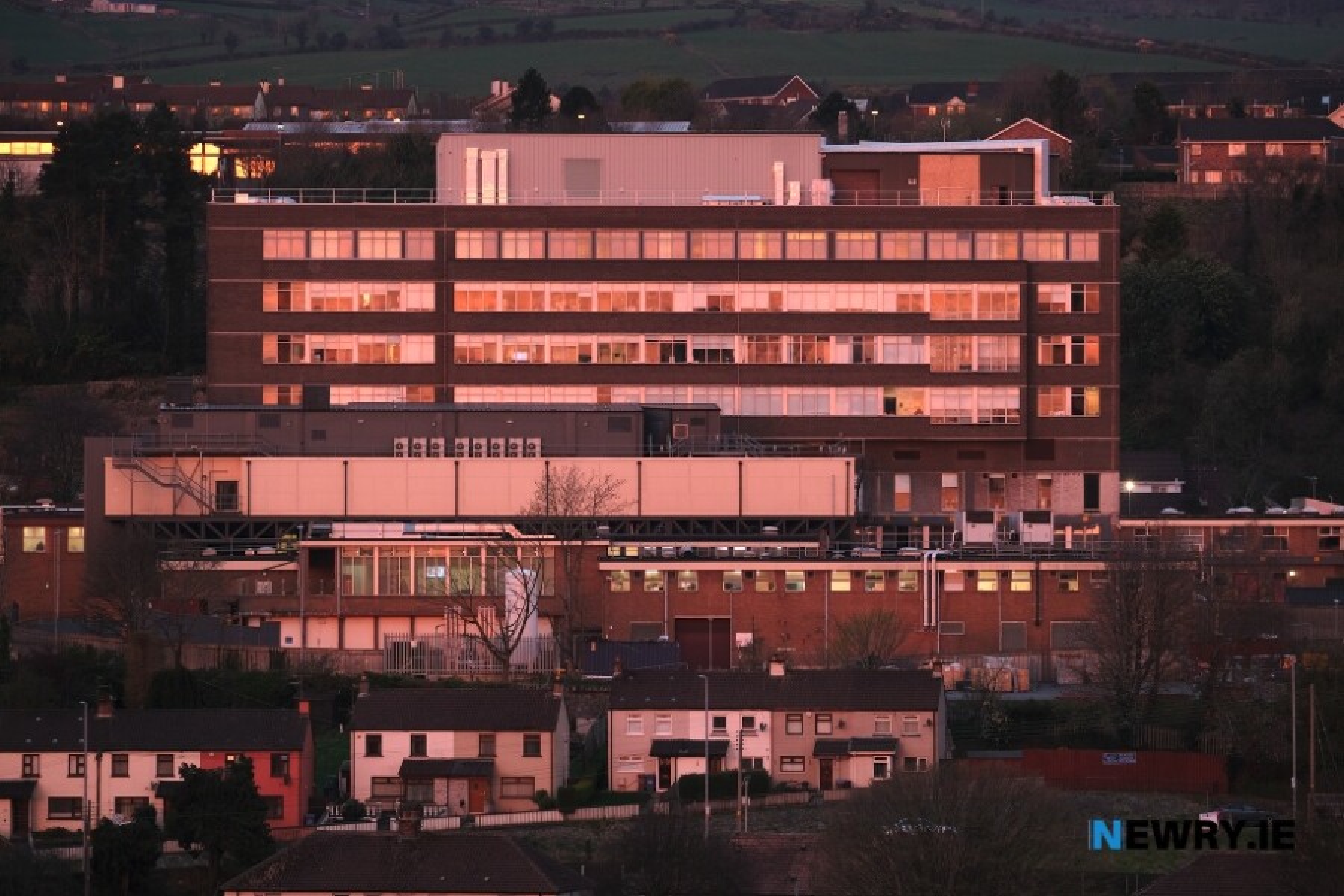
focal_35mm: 210
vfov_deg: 6.5
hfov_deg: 9.8
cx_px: 672
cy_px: 448
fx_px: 7839
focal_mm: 140
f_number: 4
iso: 400
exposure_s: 1/100
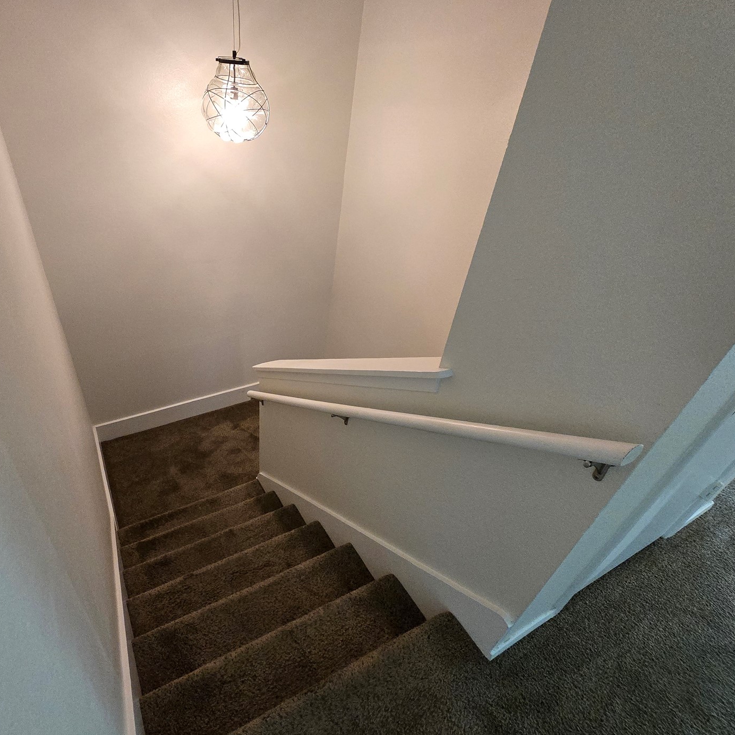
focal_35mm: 17
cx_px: 291
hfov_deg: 82.9
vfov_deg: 84.0
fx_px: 408
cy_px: 370
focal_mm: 2.2
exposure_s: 1/60
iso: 800
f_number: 2.2
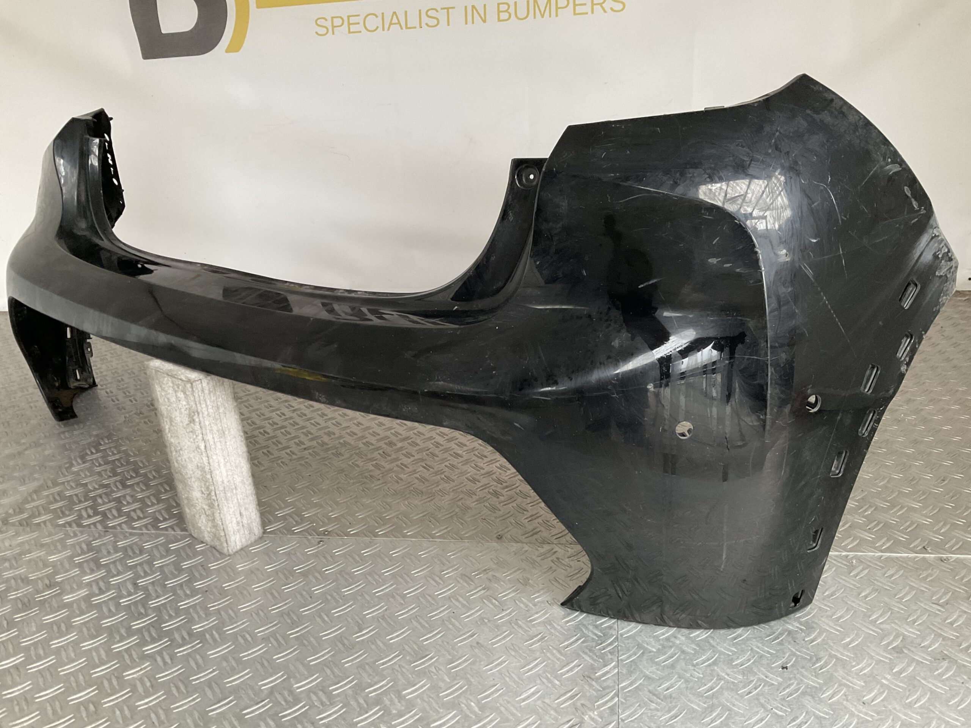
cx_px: 486
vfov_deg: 48.2
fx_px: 813
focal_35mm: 29
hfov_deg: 61.7
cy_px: 364
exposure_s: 1/50
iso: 125
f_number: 1.8
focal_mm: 3
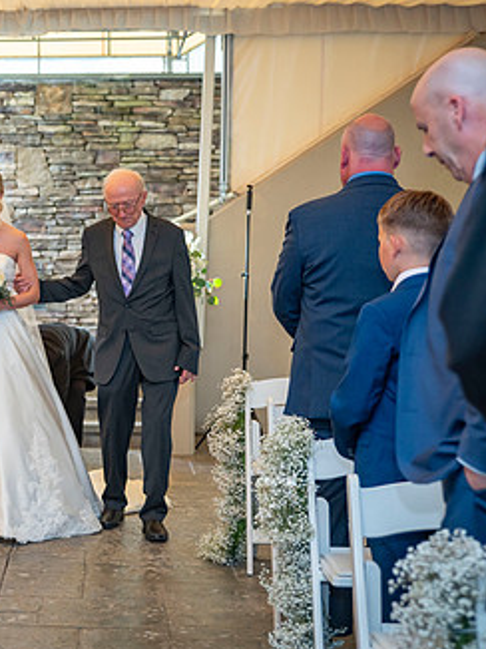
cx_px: -26
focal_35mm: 85
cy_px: 313
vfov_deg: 23.0
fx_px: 1593
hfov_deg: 16.9
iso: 800
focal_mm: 48
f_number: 2.8
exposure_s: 1/1250
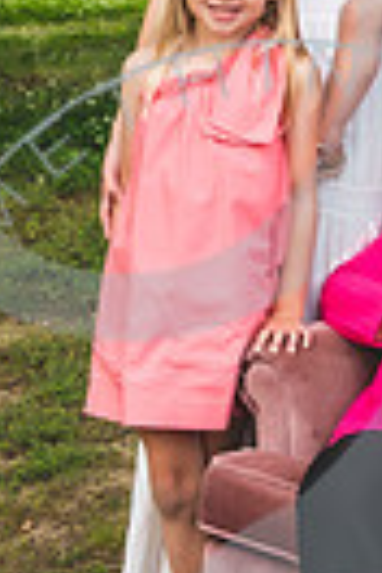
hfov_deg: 9.9
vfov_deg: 15.0
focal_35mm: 136
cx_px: 482
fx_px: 2164
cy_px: 113
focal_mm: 40
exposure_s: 1/200
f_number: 5.6
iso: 200
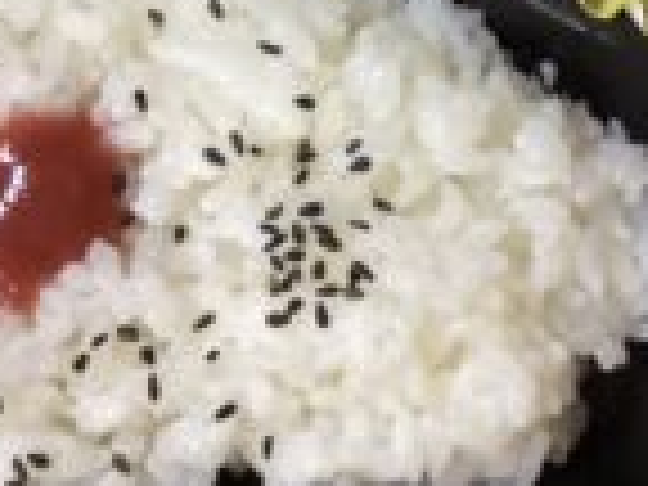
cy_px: -83
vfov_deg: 17.4
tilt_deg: -77.4
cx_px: 380
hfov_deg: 24.1
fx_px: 1516
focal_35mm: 81
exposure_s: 1/60
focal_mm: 3.3
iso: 200
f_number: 2.4
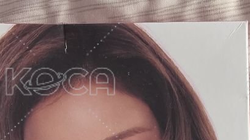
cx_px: 97
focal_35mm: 118
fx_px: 782
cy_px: 411
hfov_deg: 18.1
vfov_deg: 8.6
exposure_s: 1/120
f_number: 1.4
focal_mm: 6.5
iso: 320
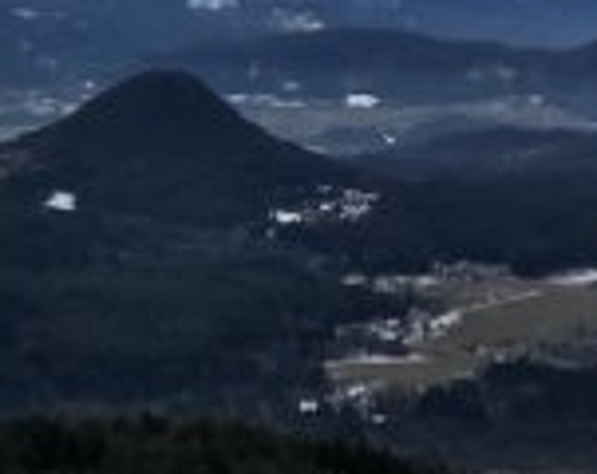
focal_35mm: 188
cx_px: -656
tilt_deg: -3.9
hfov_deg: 9.5
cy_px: 150
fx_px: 3313
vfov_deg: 8.2
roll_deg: -1.3
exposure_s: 1/1672
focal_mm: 4.15
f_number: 2.2
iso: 25
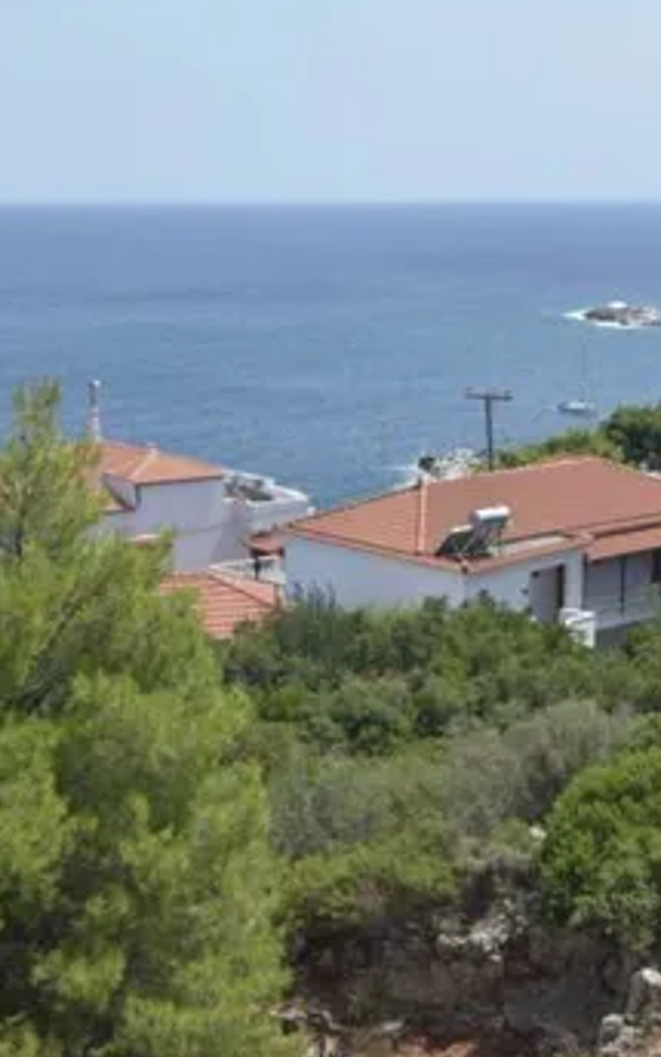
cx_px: 271
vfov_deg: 32.0
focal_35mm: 64
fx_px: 1845
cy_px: 572
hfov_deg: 20.3
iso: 1600
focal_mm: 24
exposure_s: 1/4000
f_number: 9
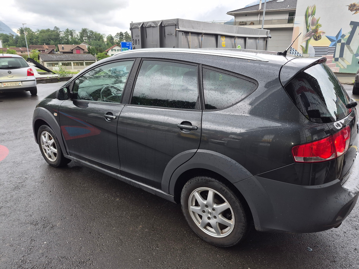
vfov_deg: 58.9
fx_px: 239
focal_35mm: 23
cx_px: 180
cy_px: 134
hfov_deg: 73.9
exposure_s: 1/100
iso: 25
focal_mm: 5.4
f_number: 1.8
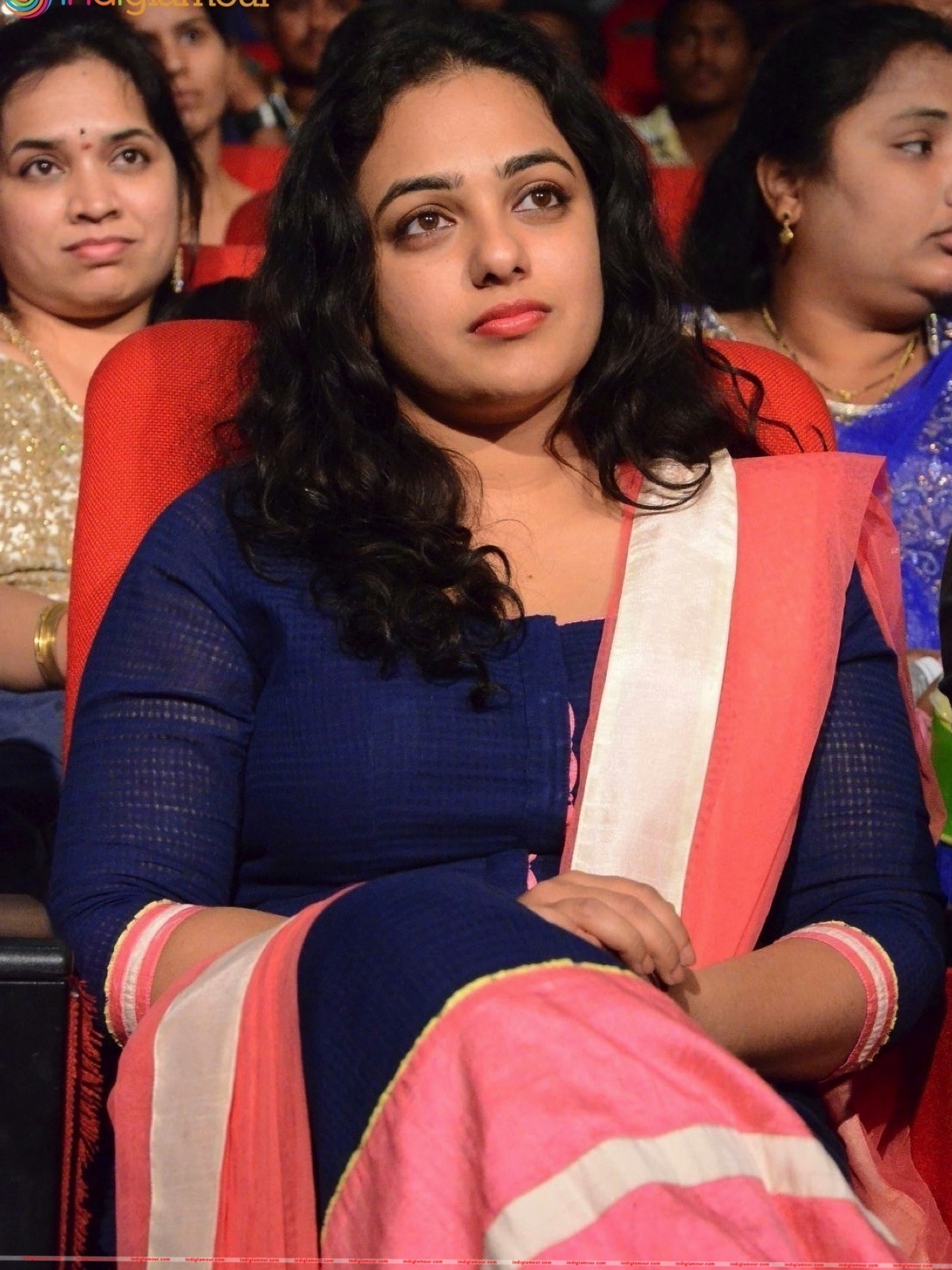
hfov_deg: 11.3
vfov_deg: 15.1
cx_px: 477
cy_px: 686
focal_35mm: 131
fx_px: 4804
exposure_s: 1/125
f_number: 5.6
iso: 8000
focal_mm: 80
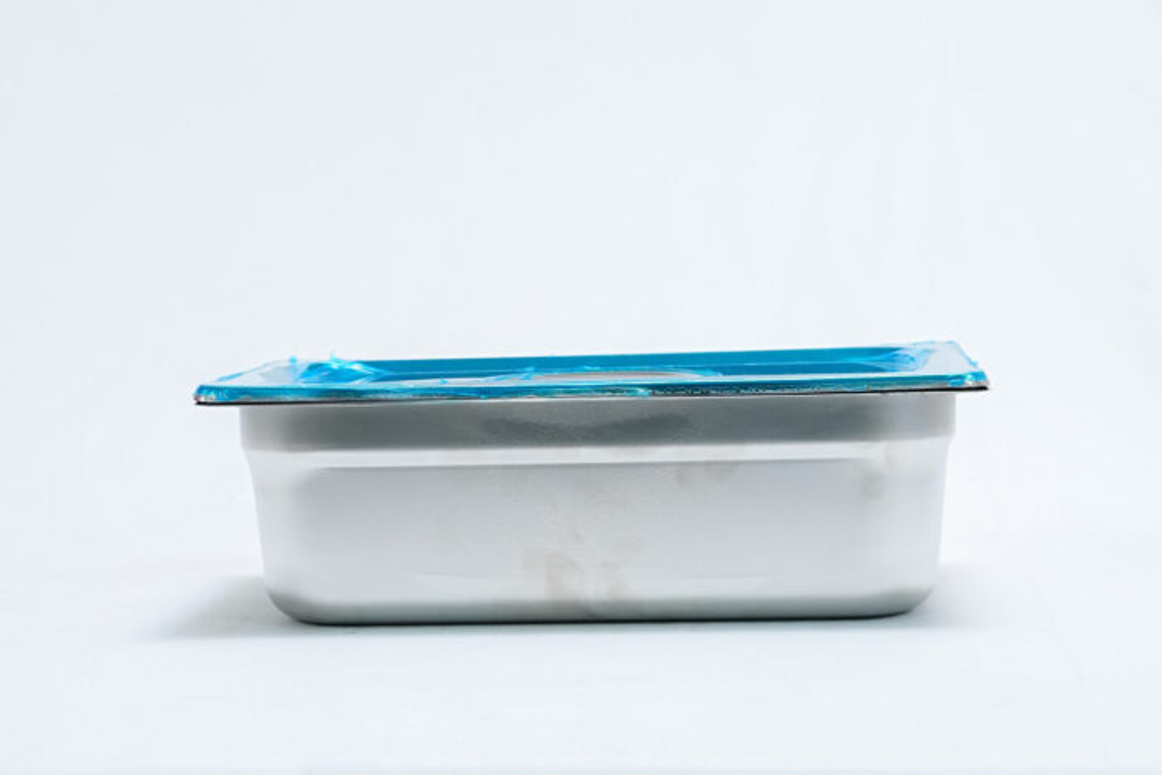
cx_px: 581
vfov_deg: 17.5
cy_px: 388
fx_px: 2518
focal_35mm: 78
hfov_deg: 26.0
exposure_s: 1/125
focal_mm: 52
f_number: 10
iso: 3200
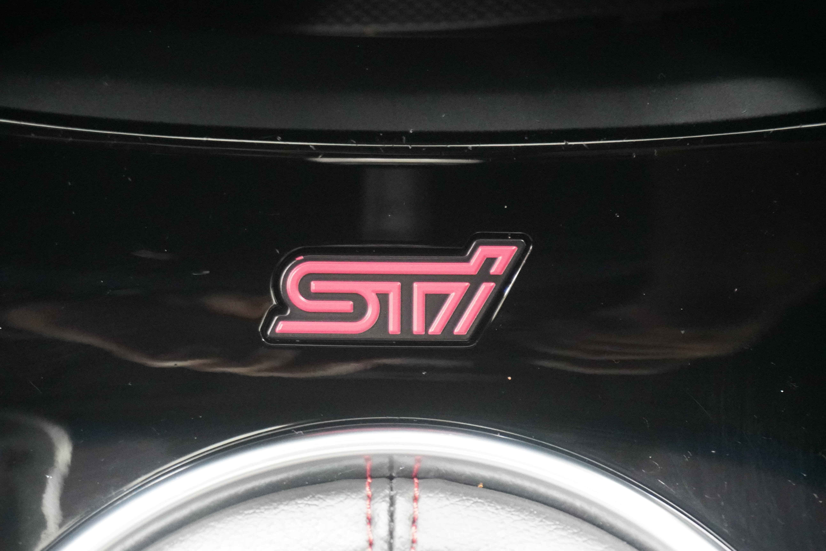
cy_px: 276
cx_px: 413
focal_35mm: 73
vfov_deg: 18.7
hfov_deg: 27.7
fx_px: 1675
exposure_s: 1/60
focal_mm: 49
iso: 12800
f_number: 5.6
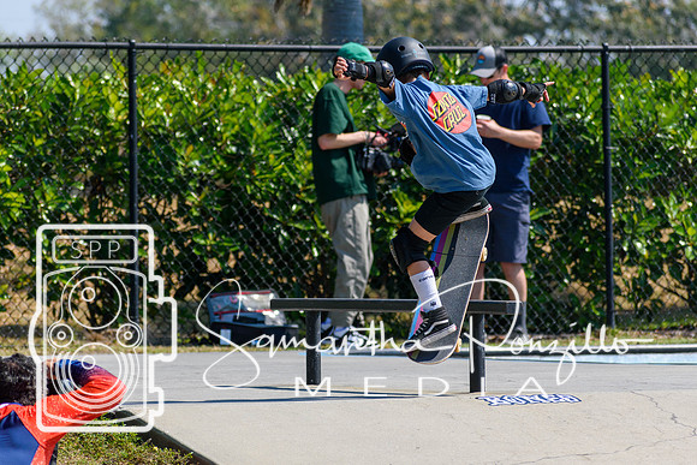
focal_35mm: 300
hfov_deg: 6.9
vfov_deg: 4.6
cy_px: 232
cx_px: 348
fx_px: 5809
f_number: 5.6
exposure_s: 1/2000
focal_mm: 200
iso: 320
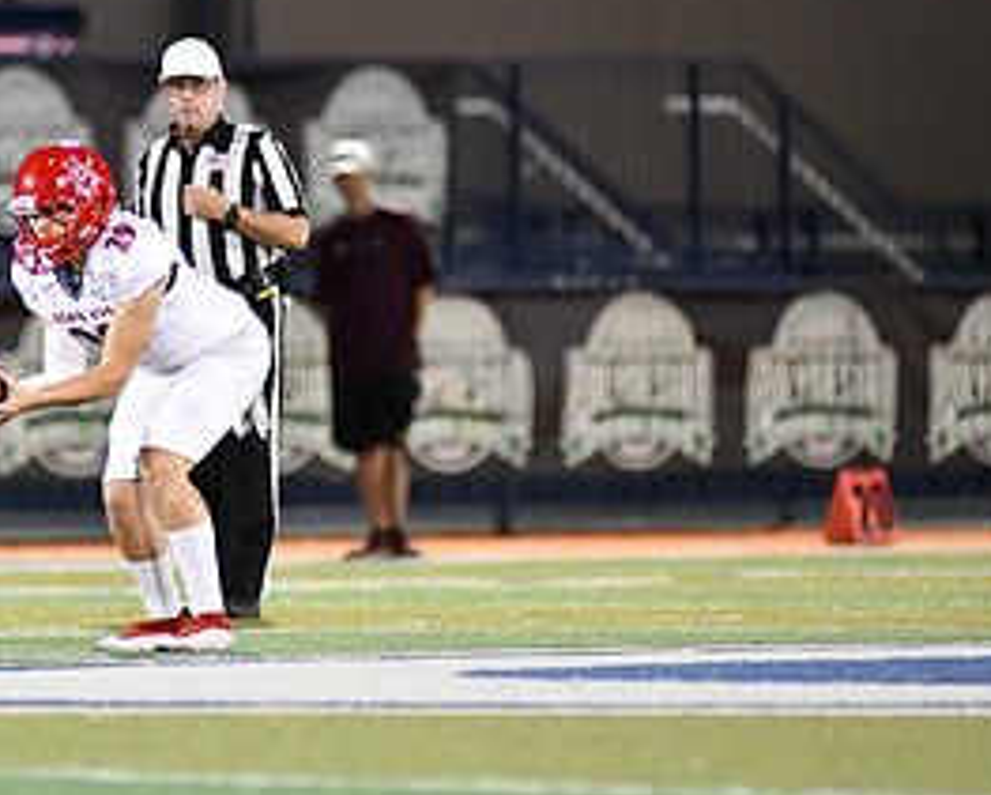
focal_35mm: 620
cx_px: 147
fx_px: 18205
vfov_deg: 2.5
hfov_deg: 3.1
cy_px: 251
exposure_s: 1/1000
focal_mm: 300
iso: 5000
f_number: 2.8
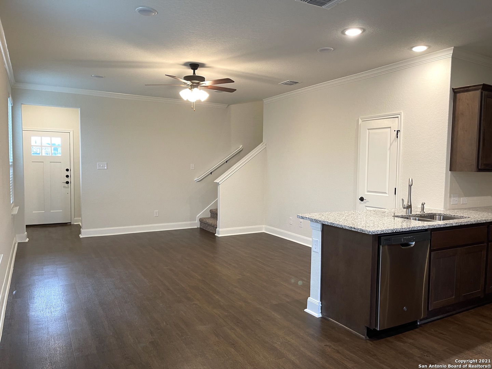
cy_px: 184
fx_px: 370
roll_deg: -0.8
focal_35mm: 26
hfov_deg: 67.3
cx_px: 246
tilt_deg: -4.0
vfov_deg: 53.1
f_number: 1.6
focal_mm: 5.1
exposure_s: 1/60
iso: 100
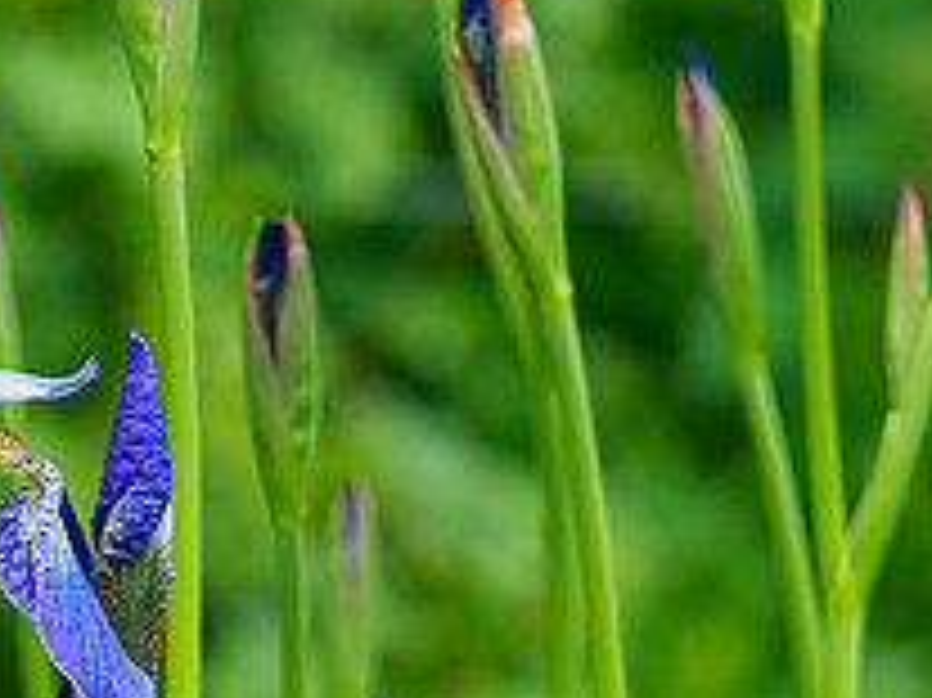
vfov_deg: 3.0
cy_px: 116
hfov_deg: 4.0
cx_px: -187
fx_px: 13481
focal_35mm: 501
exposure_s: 1/160
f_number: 4.5
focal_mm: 73
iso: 200
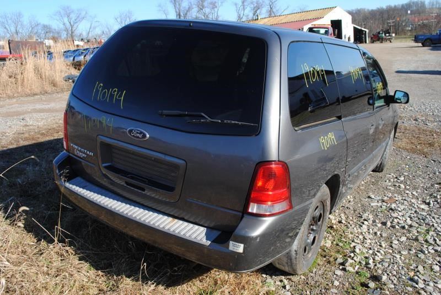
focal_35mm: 30
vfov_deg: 43.7
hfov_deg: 61.9
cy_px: 148
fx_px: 368
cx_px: 220
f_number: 6.3
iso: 100
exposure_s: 1/160
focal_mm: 20
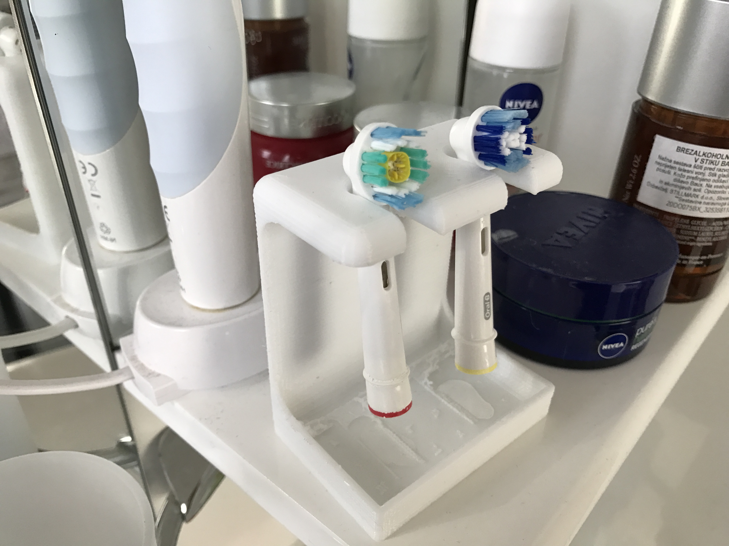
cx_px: 364
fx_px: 590
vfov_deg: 49.7
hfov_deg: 63.4
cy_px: 273
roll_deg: +1.9
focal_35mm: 28
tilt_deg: -32.9
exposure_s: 1/33
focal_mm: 3.99
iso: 32
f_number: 1.8
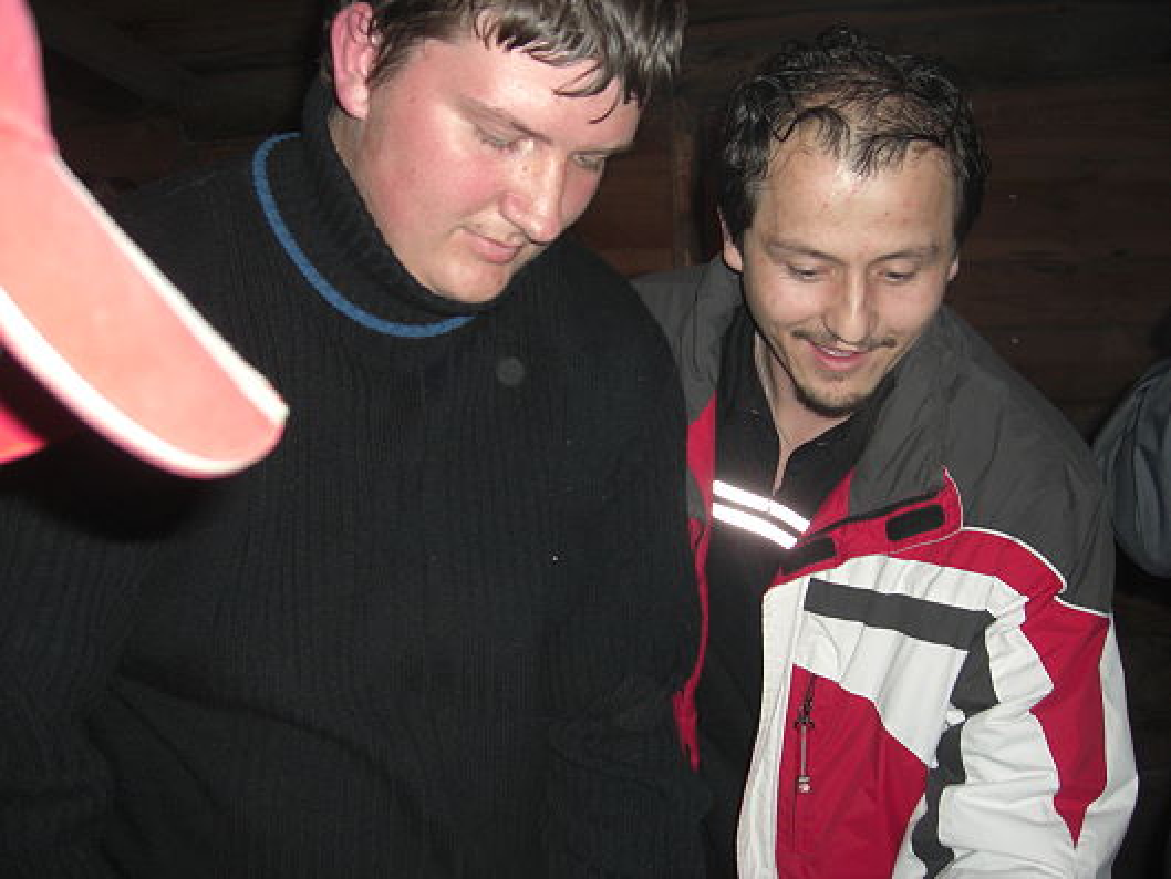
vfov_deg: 37.7
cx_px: 586
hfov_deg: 49.0
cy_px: 440
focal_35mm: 38
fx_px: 1286
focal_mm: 7.9
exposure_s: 1/60
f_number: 2.8
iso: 200
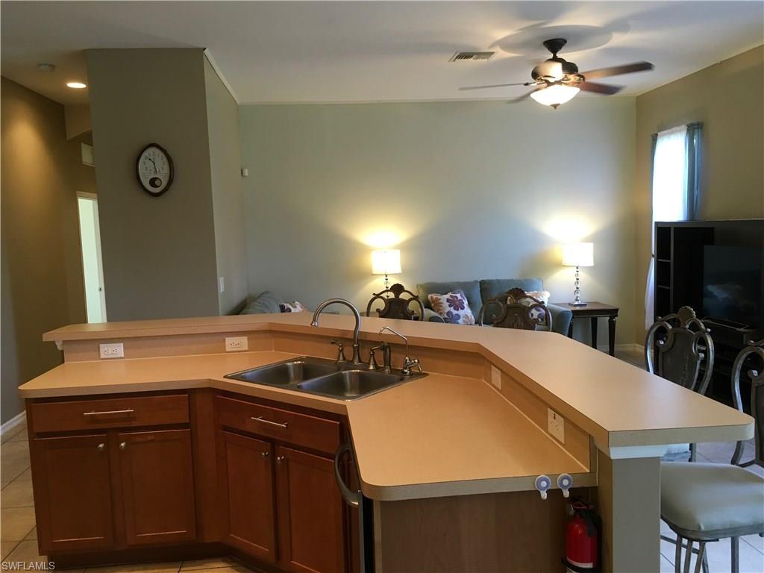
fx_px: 640
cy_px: 286
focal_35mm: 29
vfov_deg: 48.2
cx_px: 382
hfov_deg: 61.7
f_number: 2.2
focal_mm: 4.15
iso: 100
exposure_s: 1/30
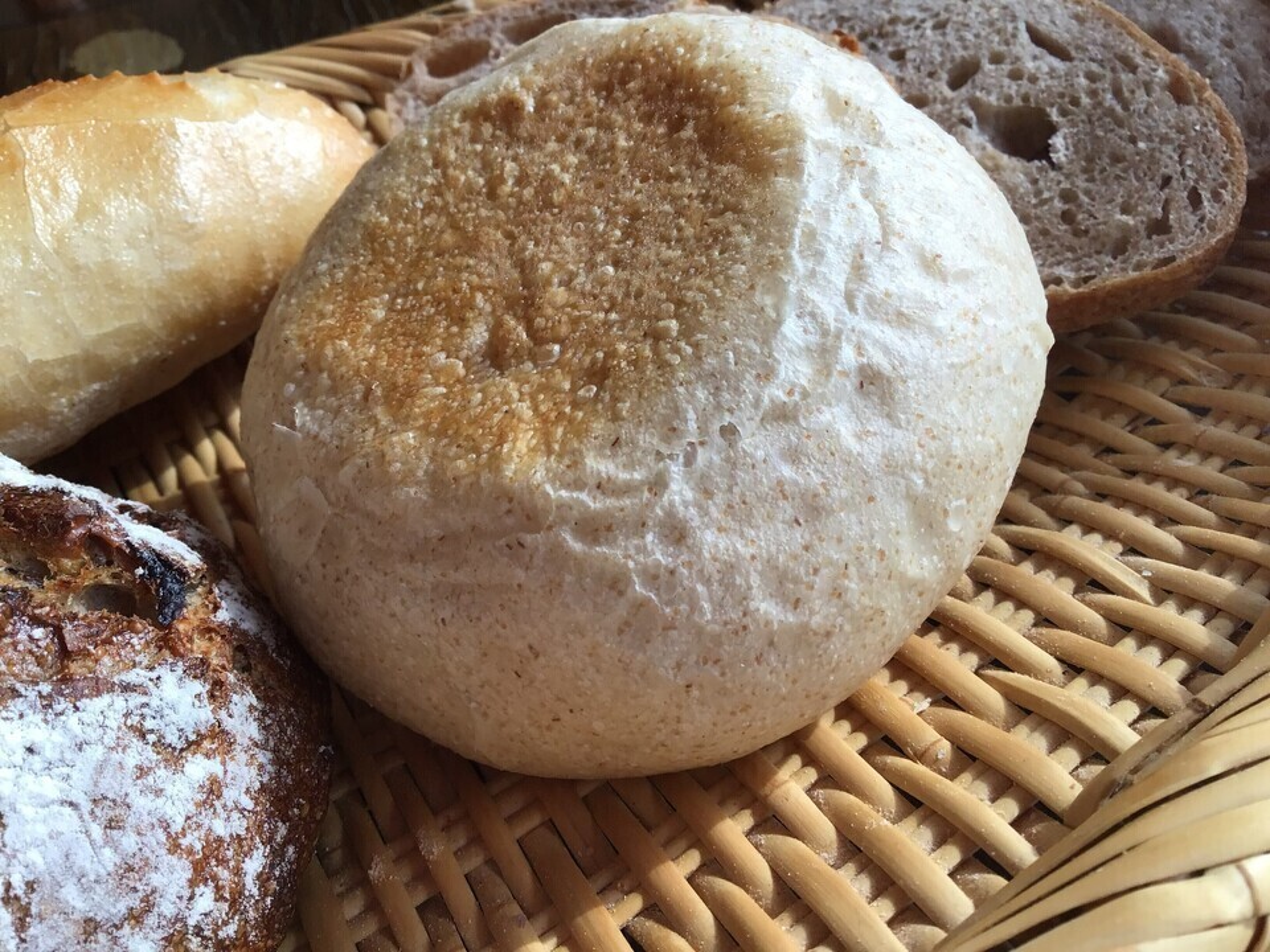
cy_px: 476
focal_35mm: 31
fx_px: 1137
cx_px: 635
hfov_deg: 58.4
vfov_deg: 45.4
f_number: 2.4
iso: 40
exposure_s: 1/120
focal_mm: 3.3
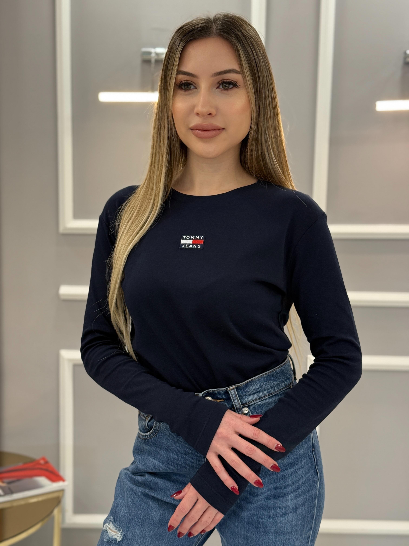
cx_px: 204
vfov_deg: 39.7
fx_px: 756
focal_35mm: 48
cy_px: 273
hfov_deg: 30.3
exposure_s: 1/100
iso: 125
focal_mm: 6.76
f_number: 1.78
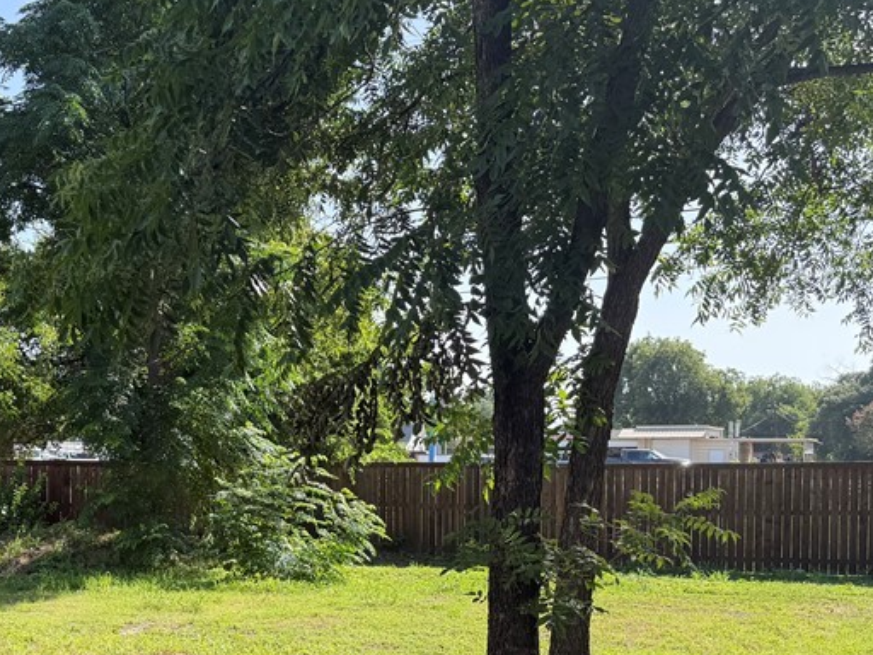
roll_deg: -0.7
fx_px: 1211
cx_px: 225
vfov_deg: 29.6
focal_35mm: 48
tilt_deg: -3.5
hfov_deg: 38.7
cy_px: 513
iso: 100
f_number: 1.78
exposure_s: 1/1493
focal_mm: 6.76
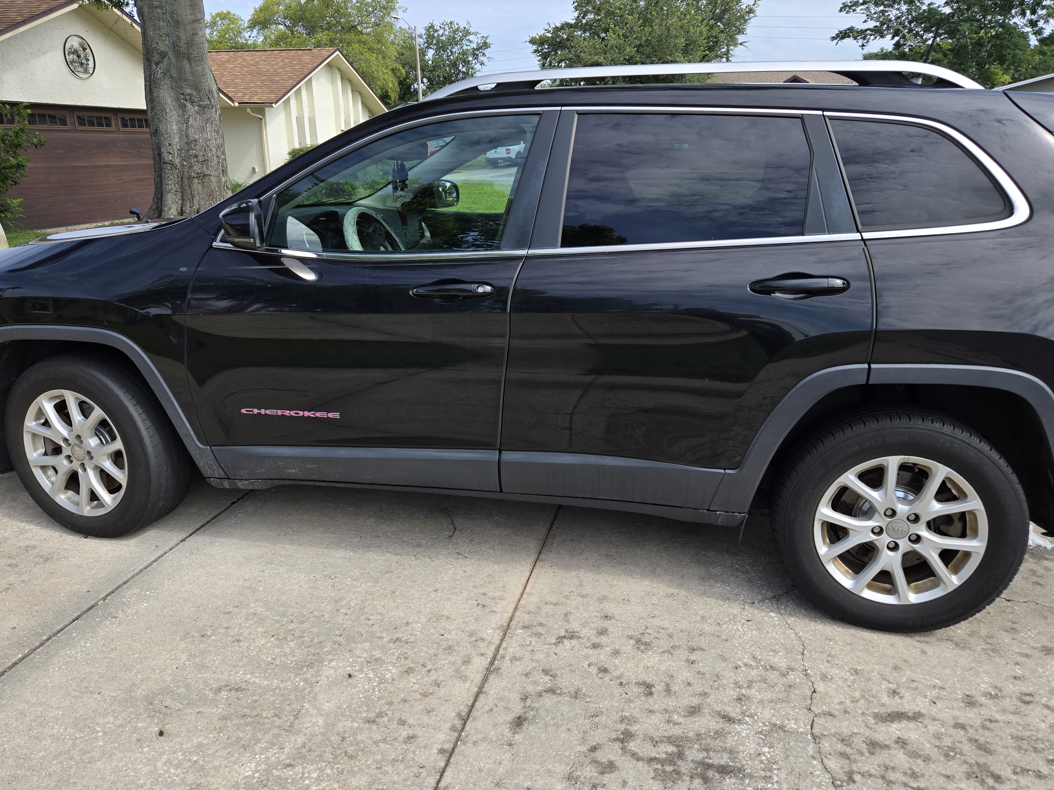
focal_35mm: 26
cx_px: 534
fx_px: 792
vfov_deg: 53.1
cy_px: 383
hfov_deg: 67.3
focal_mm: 5.4
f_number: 1.8
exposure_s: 1/2921
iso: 80
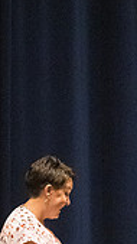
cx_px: 89
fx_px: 3631
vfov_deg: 3.8
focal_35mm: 562
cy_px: 321
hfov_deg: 2.2
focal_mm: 135
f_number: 4.5
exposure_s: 1/250
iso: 8000
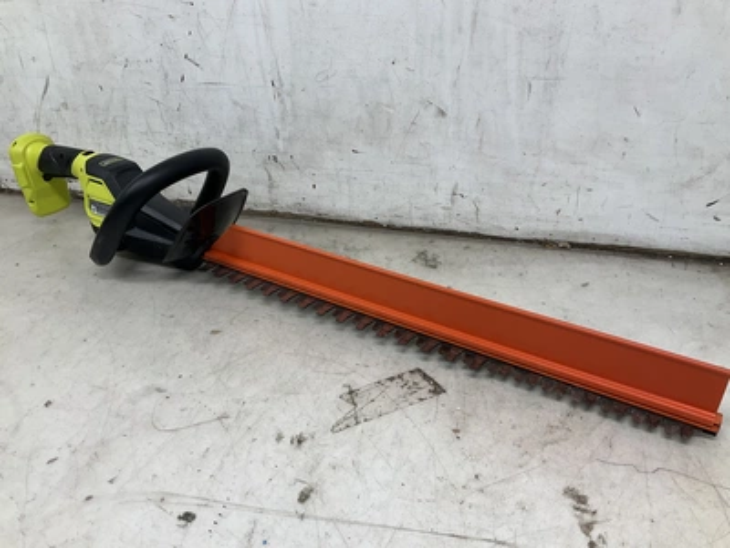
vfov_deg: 48.2
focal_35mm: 29
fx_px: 612
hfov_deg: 61.7
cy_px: 274
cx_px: 365
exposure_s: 1/120
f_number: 1.8
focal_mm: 3
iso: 32
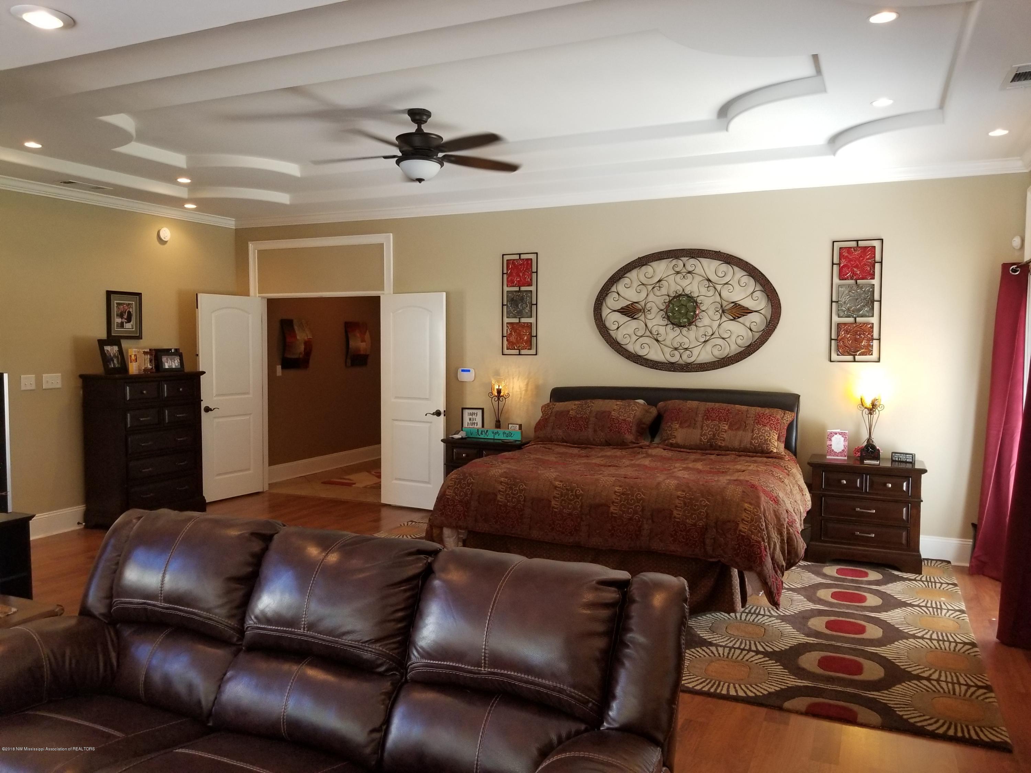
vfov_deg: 53.1
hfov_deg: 67.3
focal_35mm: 26
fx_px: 774
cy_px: 386
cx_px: 516
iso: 160
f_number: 1.7
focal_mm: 4.25
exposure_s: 1/60
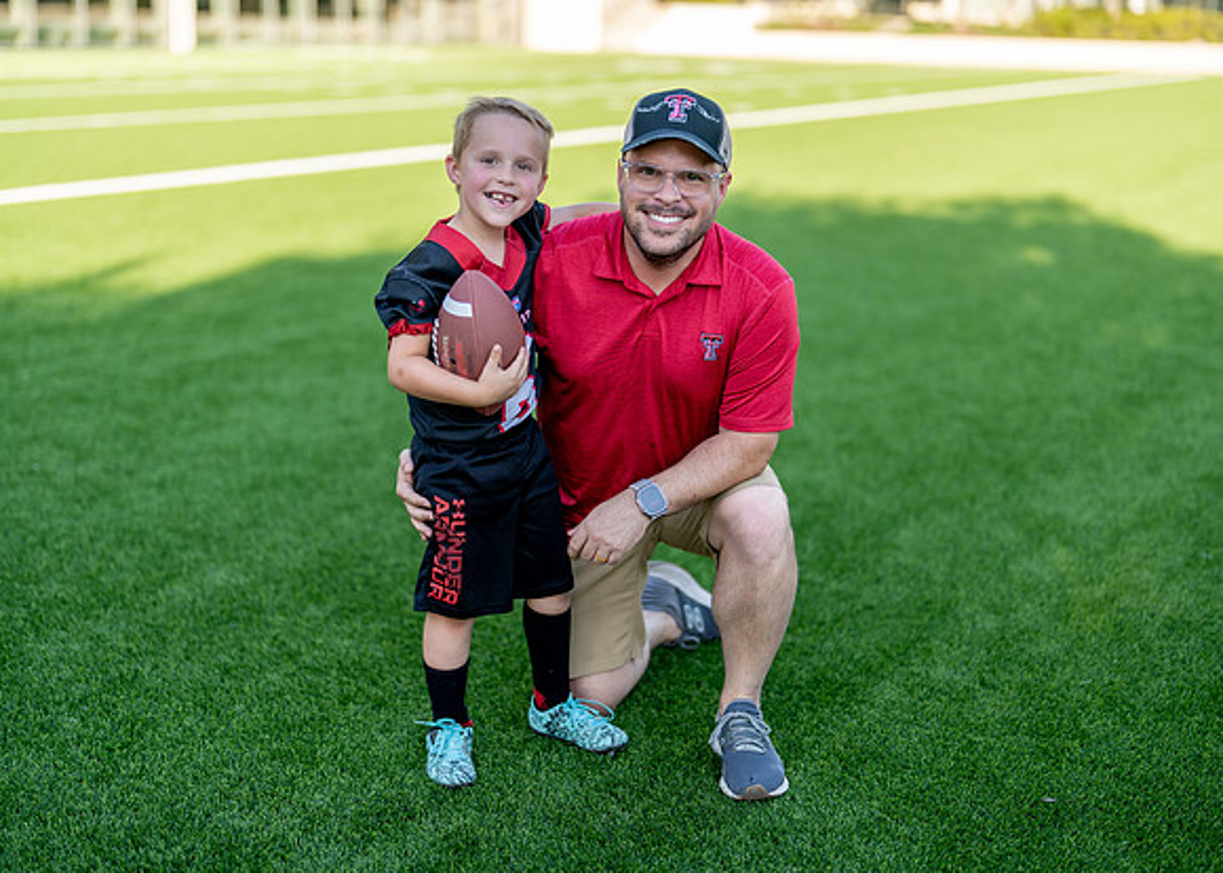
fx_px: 1819
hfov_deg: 37.2
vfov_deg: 27.0
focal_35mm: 52
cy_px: 436
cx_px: 612
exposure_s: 1/1250
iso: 100
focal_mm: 50
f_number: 1.2
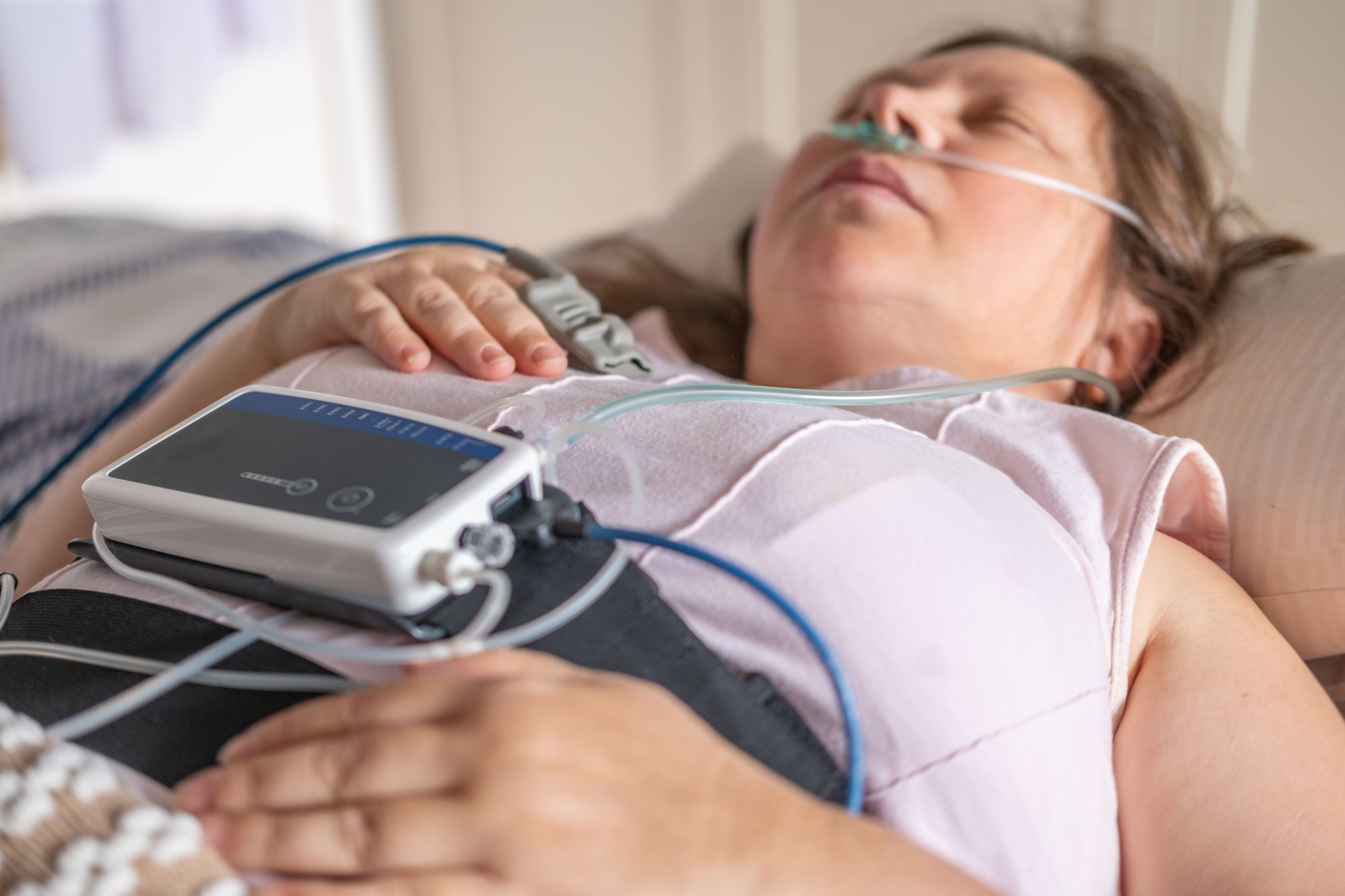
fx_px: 1980
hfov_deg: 37.5
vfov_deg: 25.5
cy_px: 448
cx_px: 672
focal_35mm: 53
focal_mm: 35
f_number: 2
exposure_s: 1/125
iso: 160
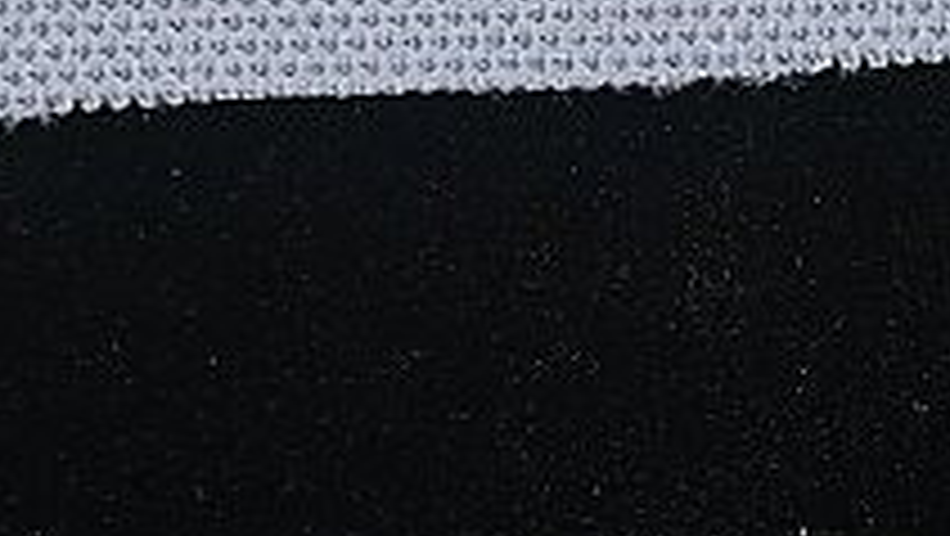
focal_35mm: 402
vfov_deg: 3.0
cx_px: -788
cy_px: -446
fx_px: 10133
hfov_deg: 5.3
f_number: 7.1
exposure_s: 1/80
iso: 160
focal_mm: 50
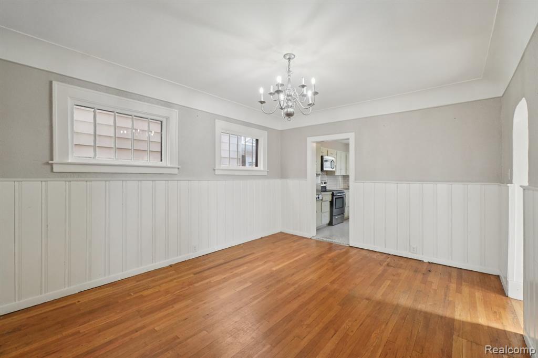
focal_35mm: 15
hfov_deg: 100.4
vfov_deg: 77.3
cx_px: 269
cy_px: 179
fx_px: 224
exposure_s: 1/30
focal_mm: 10
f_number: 8
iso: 800
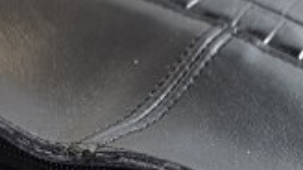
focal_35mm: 98
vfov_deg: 11.9
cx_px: 198
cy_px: 237
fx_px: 787
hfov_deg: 21.7
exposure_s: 1/100
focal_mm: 6.3
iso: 20
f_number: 1.7
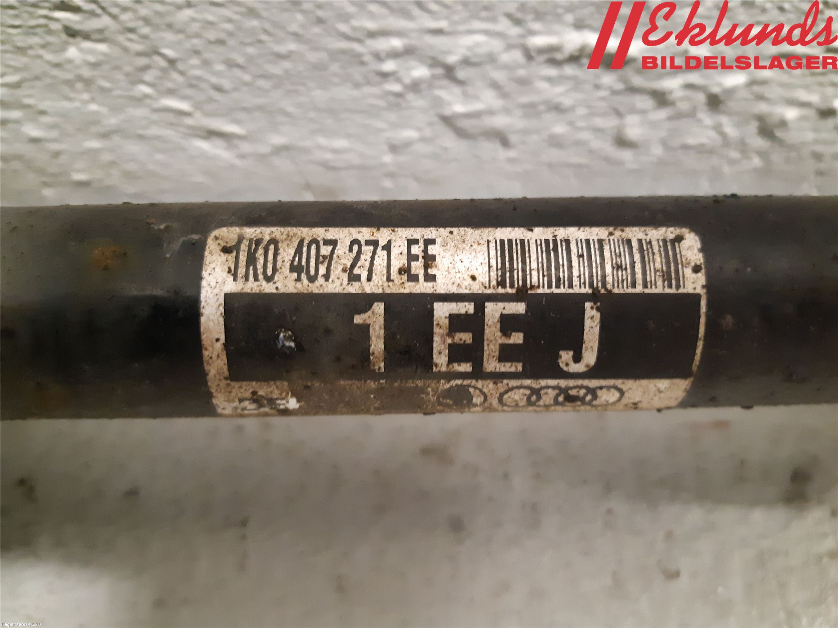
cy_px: 314
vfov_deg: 53.1
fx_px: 629
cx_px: 419
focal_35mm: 26
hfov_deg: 67.3
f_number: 1.7
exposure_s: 1/25
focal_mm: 3.93
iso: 500
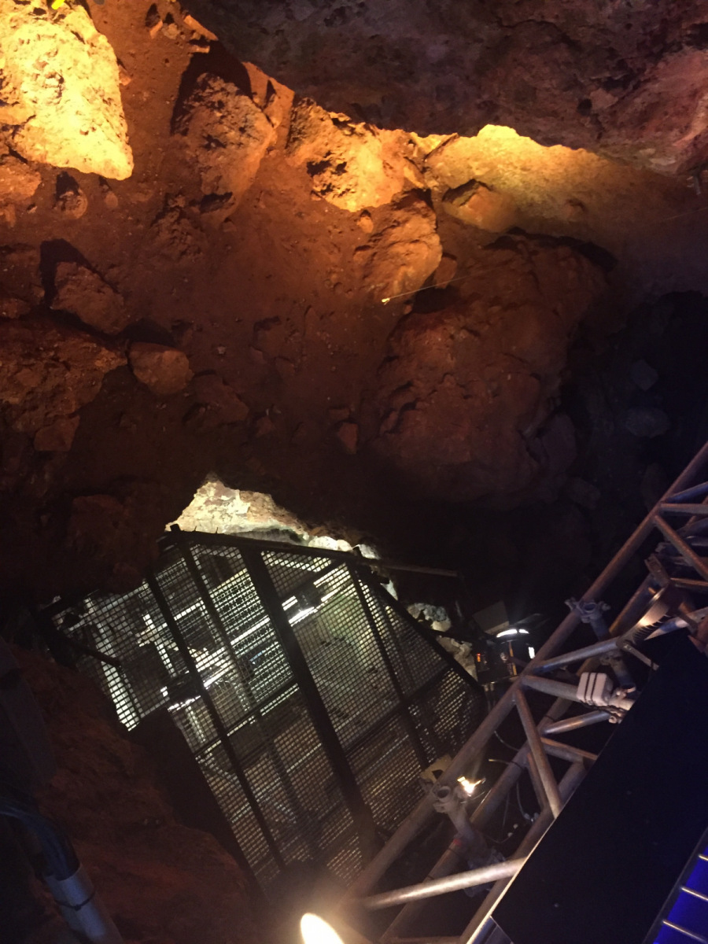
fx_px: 791
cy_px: 472
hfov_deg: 48.2
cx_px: 354
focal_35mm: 29
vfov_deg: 61.7
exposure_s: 1/17
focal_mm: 4.15
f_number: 2.2
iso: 400
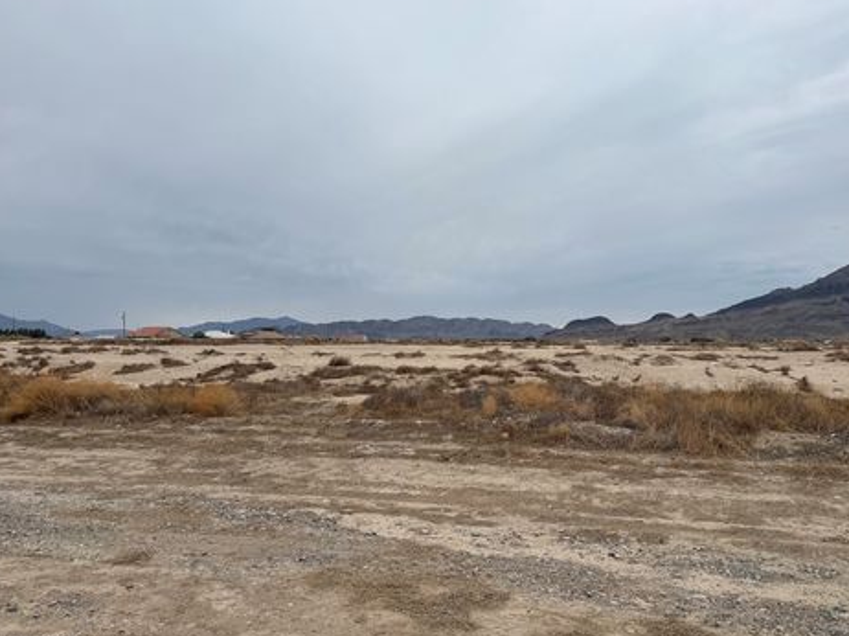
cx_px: 441
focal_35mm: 26
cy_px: 315
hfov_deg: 67.3
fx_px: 637
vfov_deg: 53.0
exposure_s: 1/2252
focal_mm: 6.76
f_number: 1.78
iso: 80
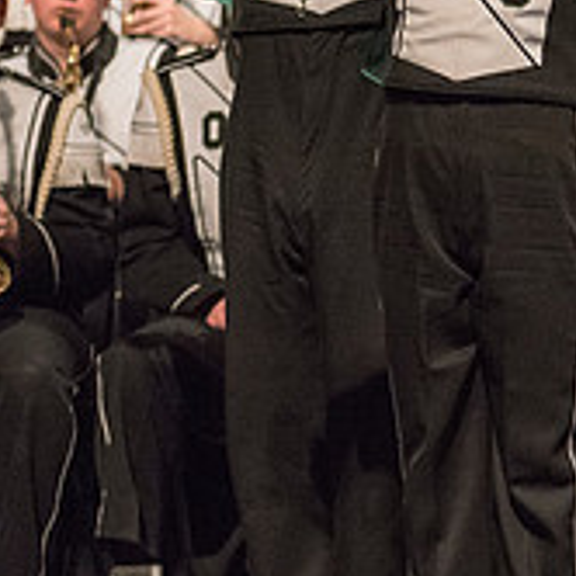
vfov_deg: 2.0
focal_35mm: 889
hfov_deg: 2.0
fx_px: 16736
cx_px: 920
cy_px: 147
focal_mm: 300
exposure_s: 1/500
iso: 4000
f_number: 2.8
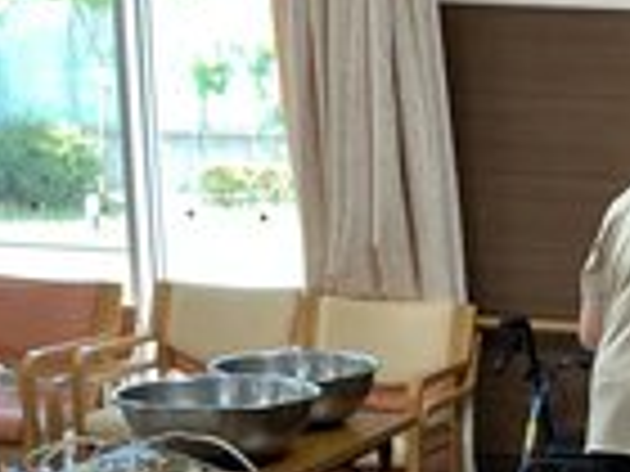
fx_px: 1693
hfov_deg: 19.4
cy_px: 530
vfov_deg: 15.4
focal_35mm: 93
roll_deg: -0.6
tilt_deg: -12.1
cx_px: 824
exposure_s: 1/60
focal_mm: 3
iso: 50
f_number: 1.8
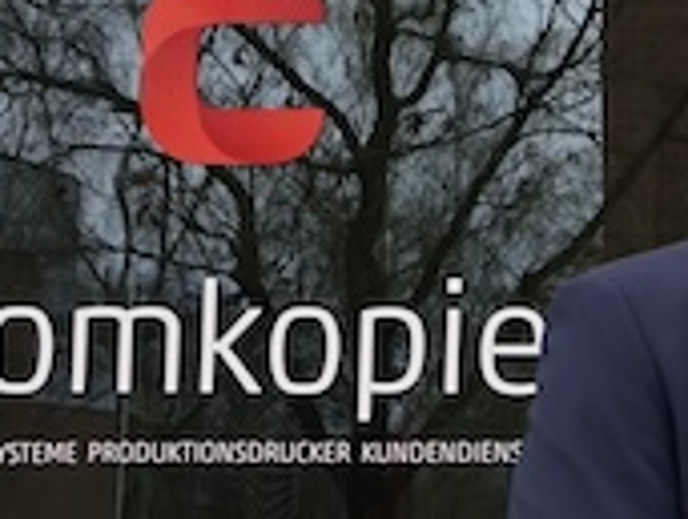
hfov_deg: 9.0
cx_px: 1505
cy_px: 211
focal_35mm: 202
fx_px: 4023
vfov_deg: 7.4
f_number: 3.2
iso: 100
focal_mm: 13.31
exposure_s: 1/160
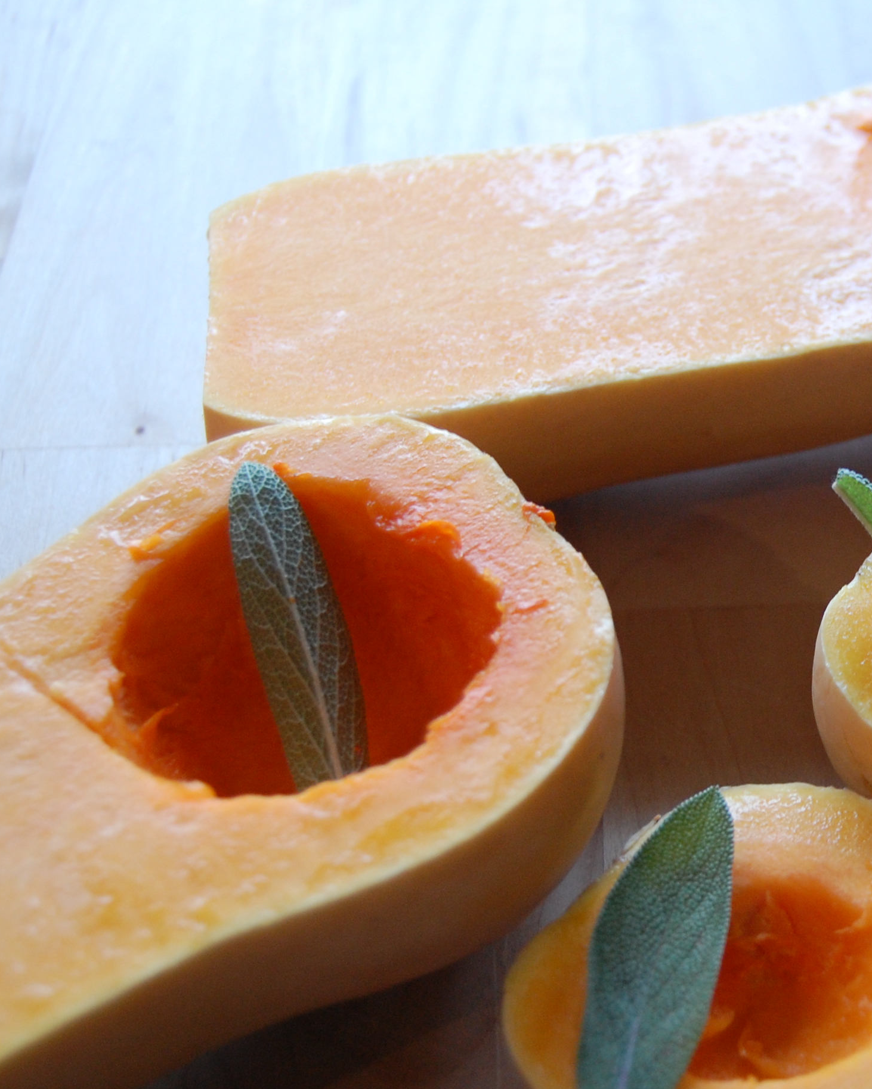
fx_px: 2315
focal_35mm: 72
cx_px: 826
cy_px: 581
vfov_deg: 26.5
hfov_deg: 20.8
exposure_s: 1/30
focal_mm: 31
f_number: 4.5
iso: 800
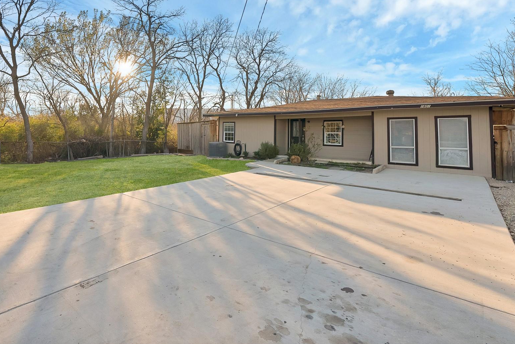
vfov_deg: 66.2
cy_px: 124
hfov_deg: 89.8
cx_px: 239
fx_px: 258
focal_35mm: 18
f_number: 9
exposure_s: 1/250
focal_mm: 14
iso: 640
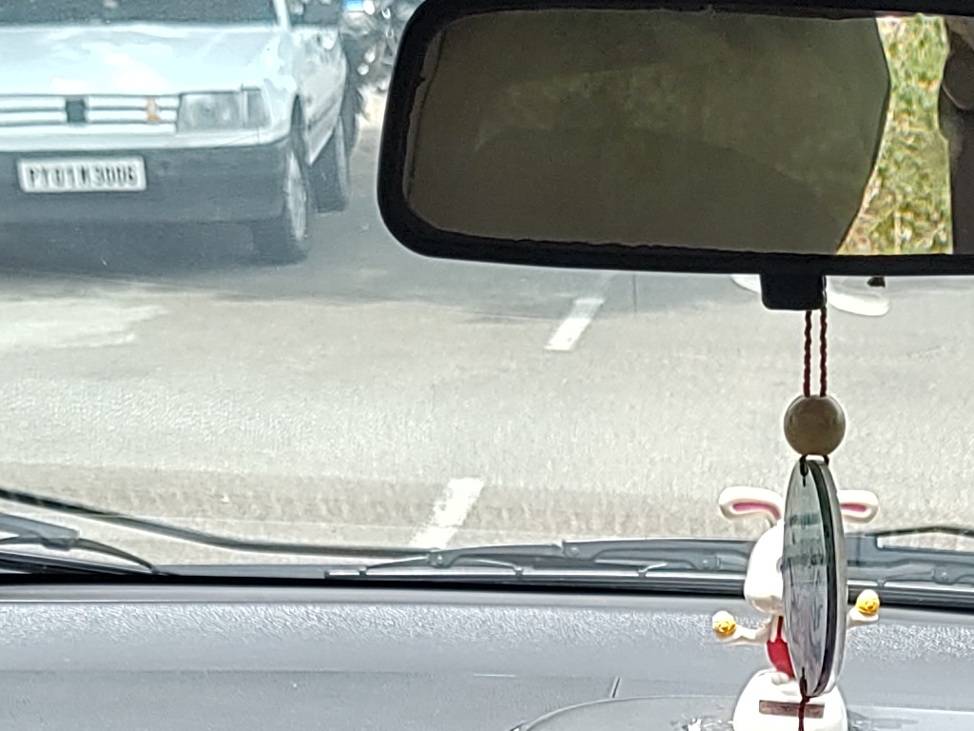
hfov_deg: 21.0
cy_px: 1285
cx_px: 799
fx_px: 2589
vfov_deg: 14.3
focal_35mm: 92
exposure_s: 1/594
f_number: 1.8
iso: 100
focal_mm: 5.56
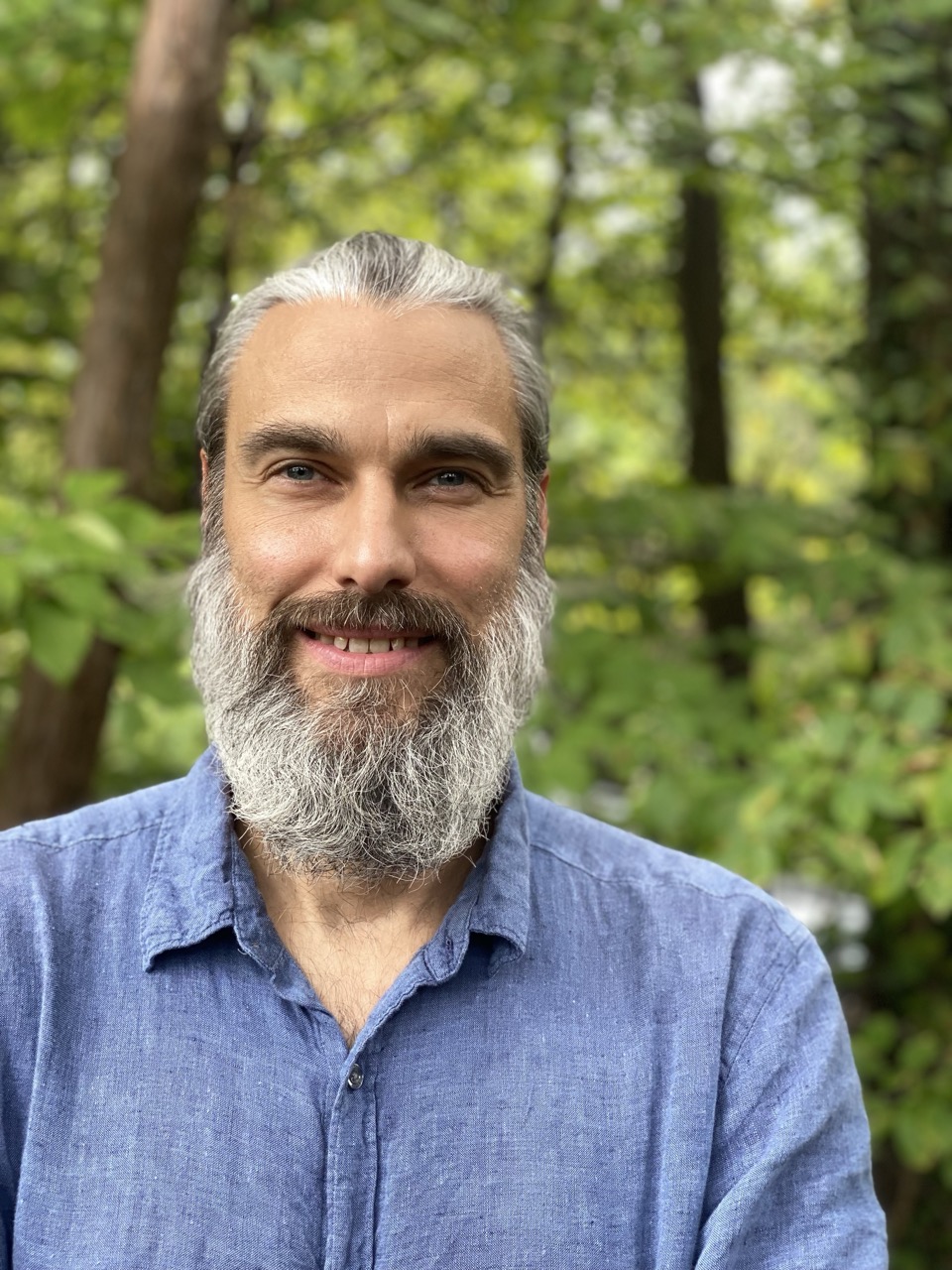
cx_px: 476
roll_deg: +2.2
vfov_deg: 36.8
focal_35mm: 52
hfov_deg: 28.0
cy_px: 635
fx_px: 1907
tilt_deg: -2.6
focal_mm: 6
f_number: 2
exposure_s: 1/122
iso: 64
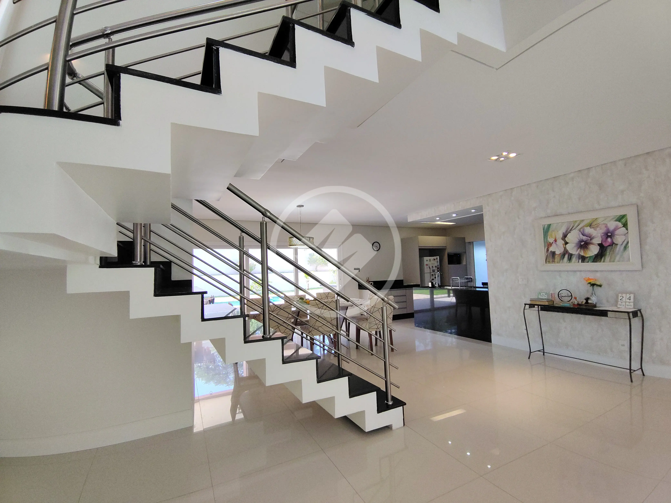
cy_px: 252
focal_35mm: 16
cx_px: 336
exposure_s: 1/120
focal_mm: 2.13
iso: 139
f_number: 2.2
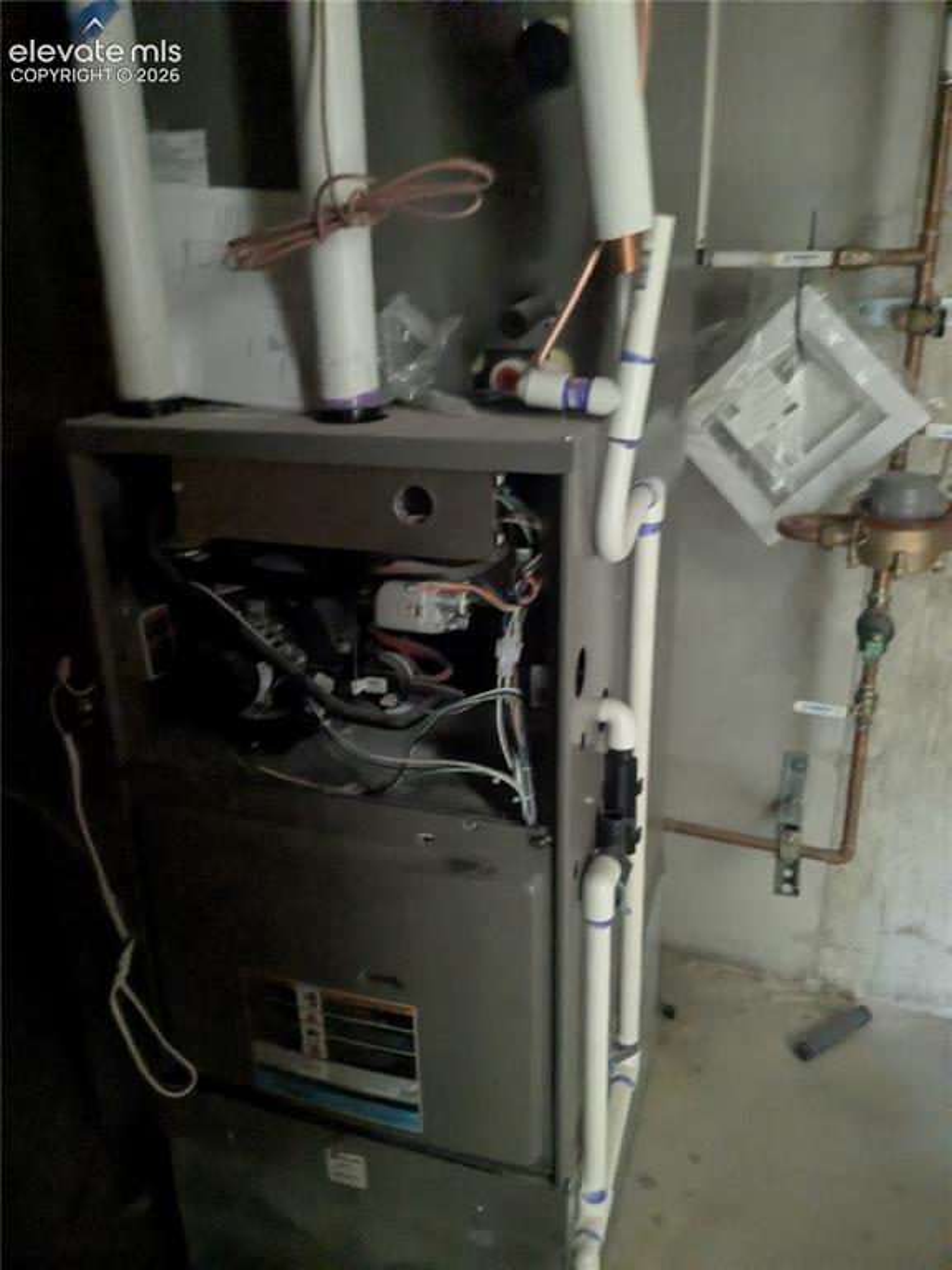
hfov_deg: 51.4
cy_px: 635
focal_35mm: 27
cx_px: 476
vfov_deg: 65.3
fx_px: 990
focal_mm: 4.38
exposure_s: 1/3.08
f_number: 1.73
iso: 3778
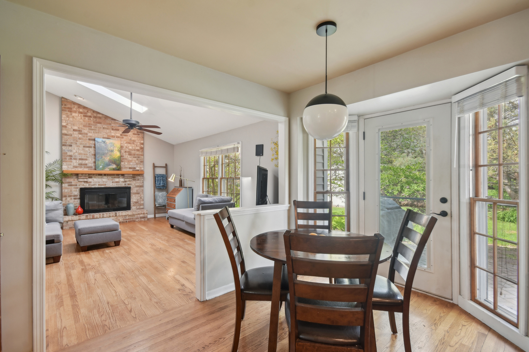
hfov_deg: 95.0
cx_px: 264
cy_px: 176
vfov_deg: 72.1
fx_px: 242
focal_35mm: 16
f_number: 8
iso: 400
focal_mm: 11
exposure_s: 1/30
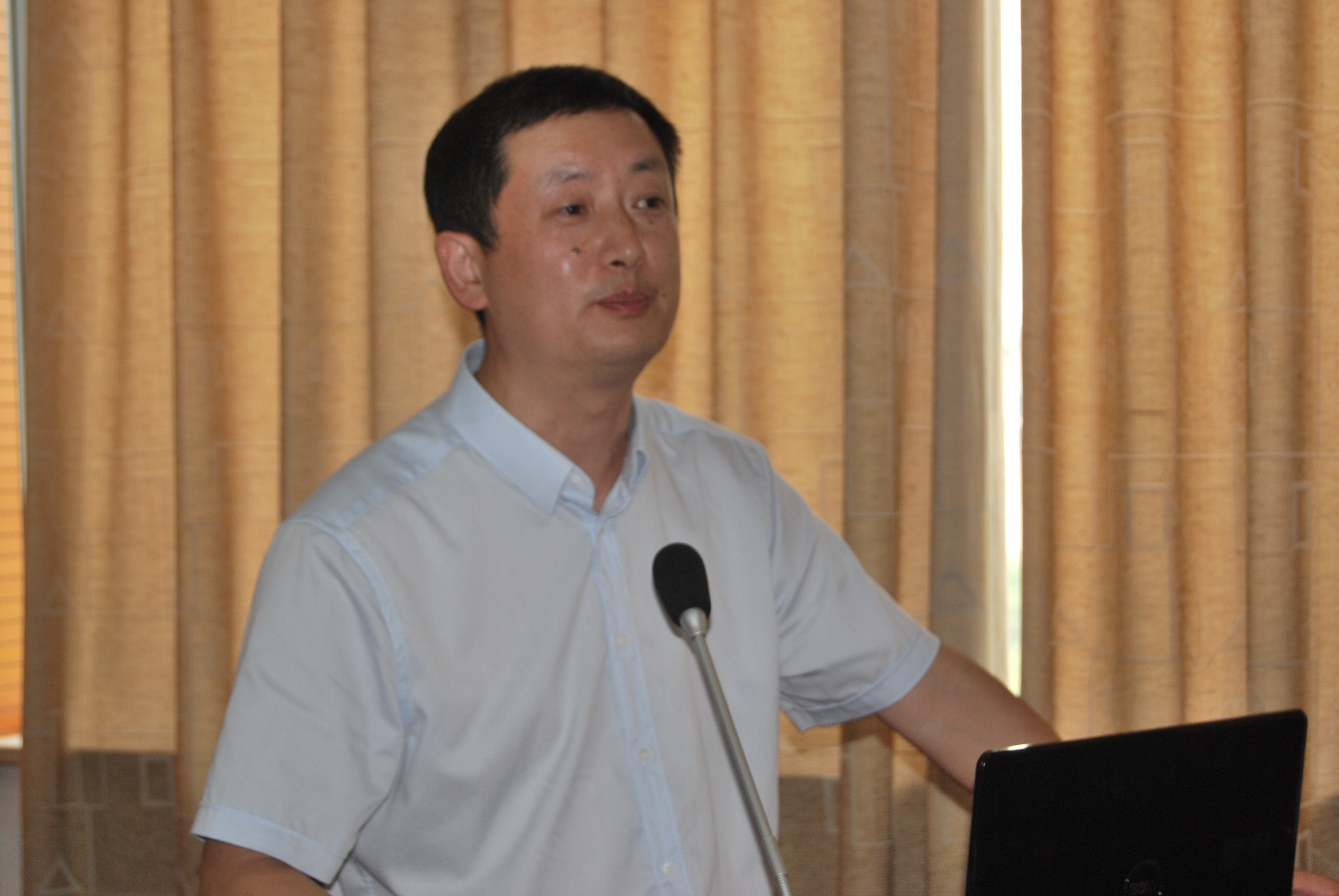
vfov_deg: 19.0
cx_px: 670
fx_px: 2681
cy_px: 448
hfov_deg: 28.0
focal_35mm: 72
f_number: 5.6
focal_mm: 48
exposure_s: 1/60
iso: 200
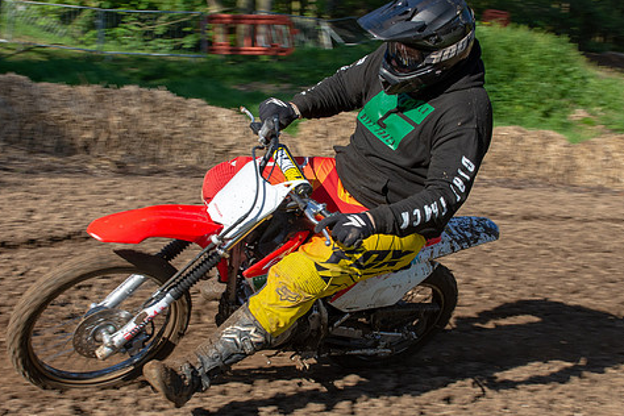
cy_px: 225
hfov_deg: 29.2
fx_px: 1196
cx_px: 303
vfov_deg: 19.7
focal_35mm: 69
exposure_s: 1/400
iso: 200
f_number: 7.1
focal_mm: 27
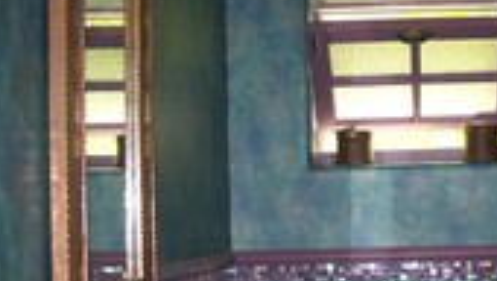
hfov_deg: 24.4
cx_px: 472
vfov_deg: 14.3
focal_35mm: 84
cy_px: 249
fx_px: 1108
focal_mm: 7.8
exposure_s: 1/60
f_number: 2.8
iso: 200
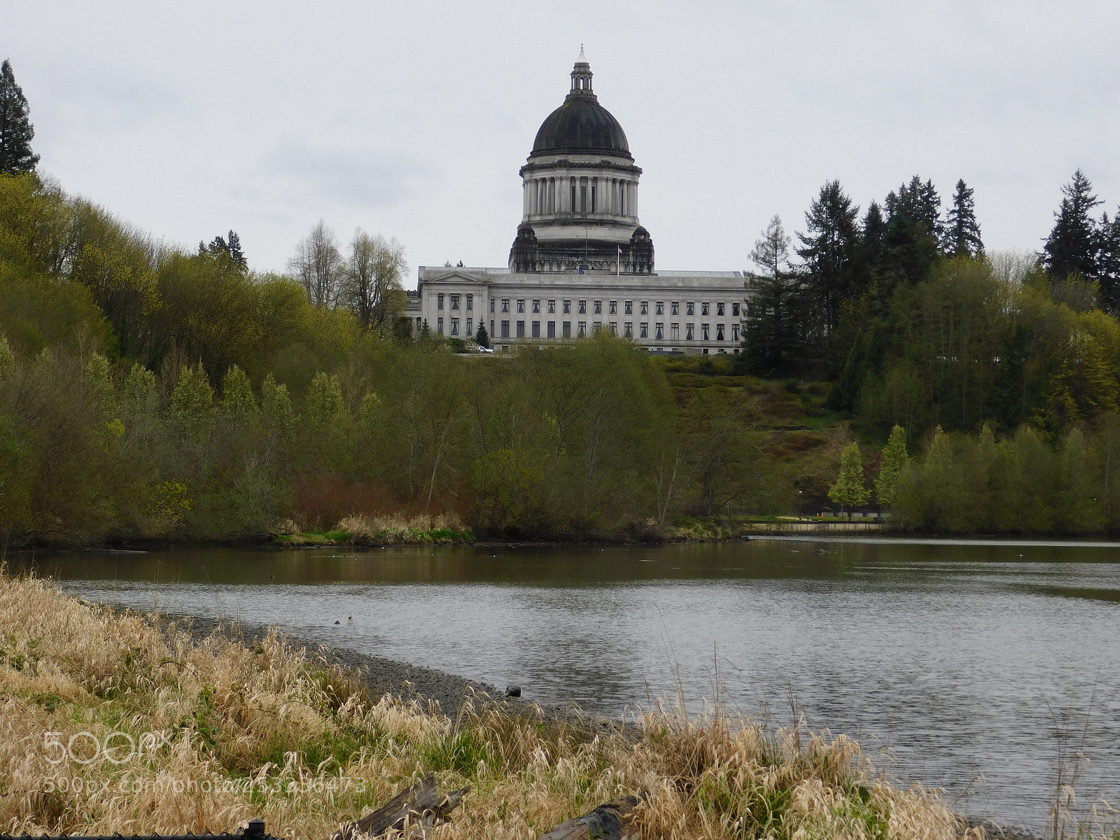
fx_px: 2588
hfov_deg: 24.4
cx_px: 560
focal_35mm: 80
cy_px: 420
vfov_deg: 18.4
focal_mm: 14.2
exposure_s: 1/400
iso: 125
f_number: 4.4
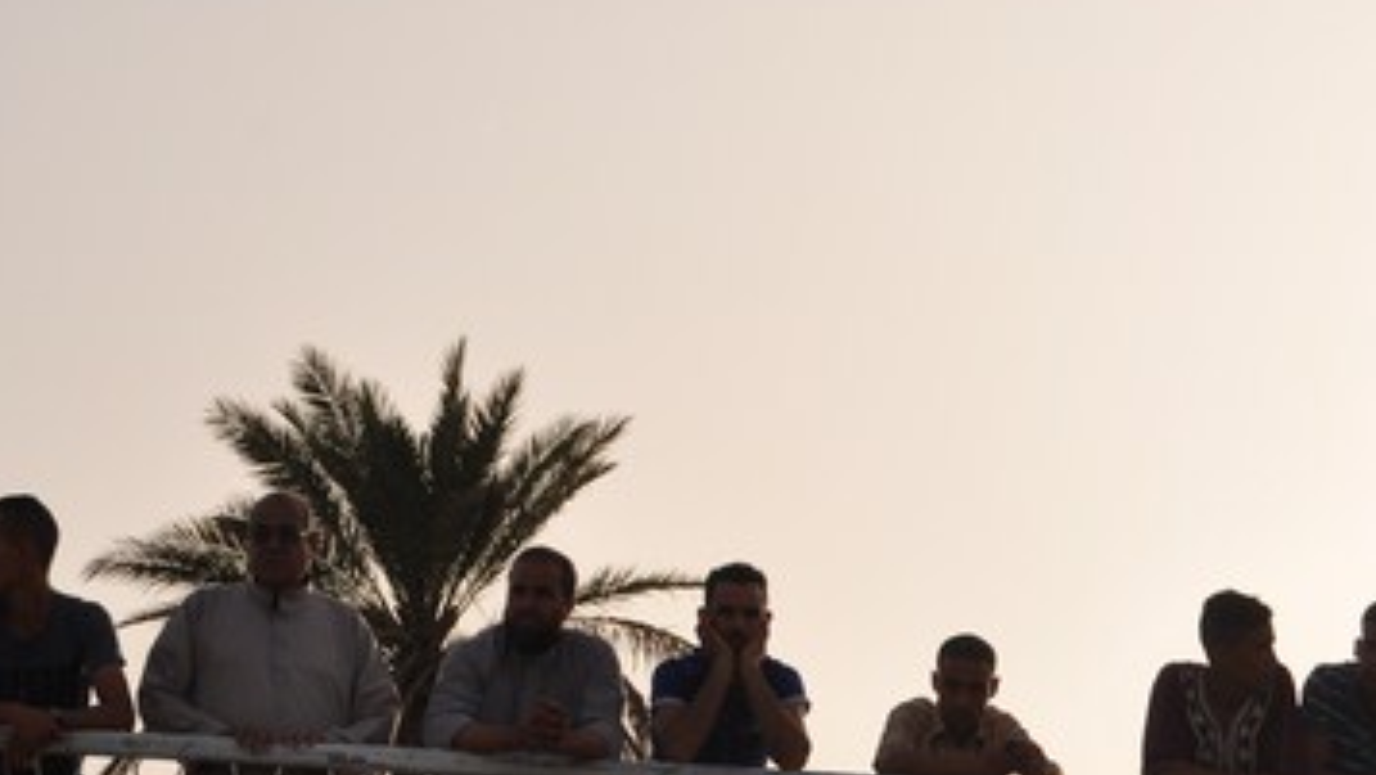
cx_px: 328
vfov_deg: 7.8
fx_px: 5654
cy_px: 642
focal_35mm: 155
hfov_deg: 13.8
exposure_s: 1/500
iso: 200
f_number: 11
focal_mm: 55
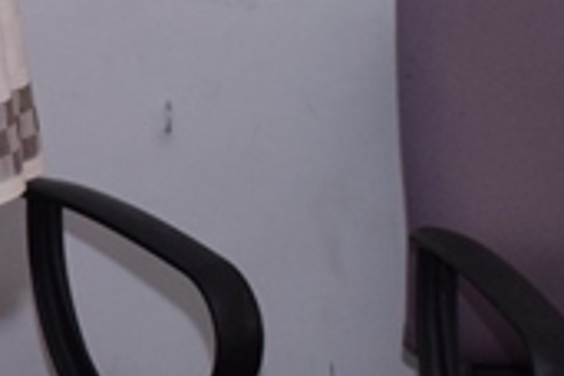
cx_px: -439
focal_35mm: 215
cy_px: -209
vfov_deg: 6.3
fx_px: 3368
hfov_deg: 9.2
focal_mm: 24
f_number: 5.6
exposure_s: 1/100
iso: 800
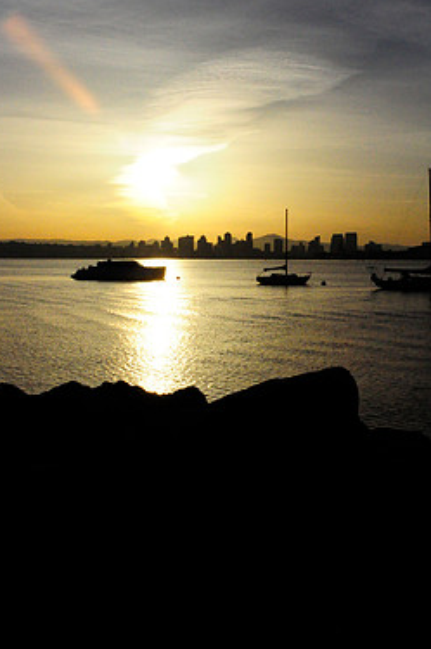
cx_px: 248
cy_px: 261
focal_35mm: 49
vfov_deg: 40.5
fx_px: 875
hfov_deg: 27.6
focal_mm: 27
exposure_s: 1/4000
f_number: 25
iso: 3200
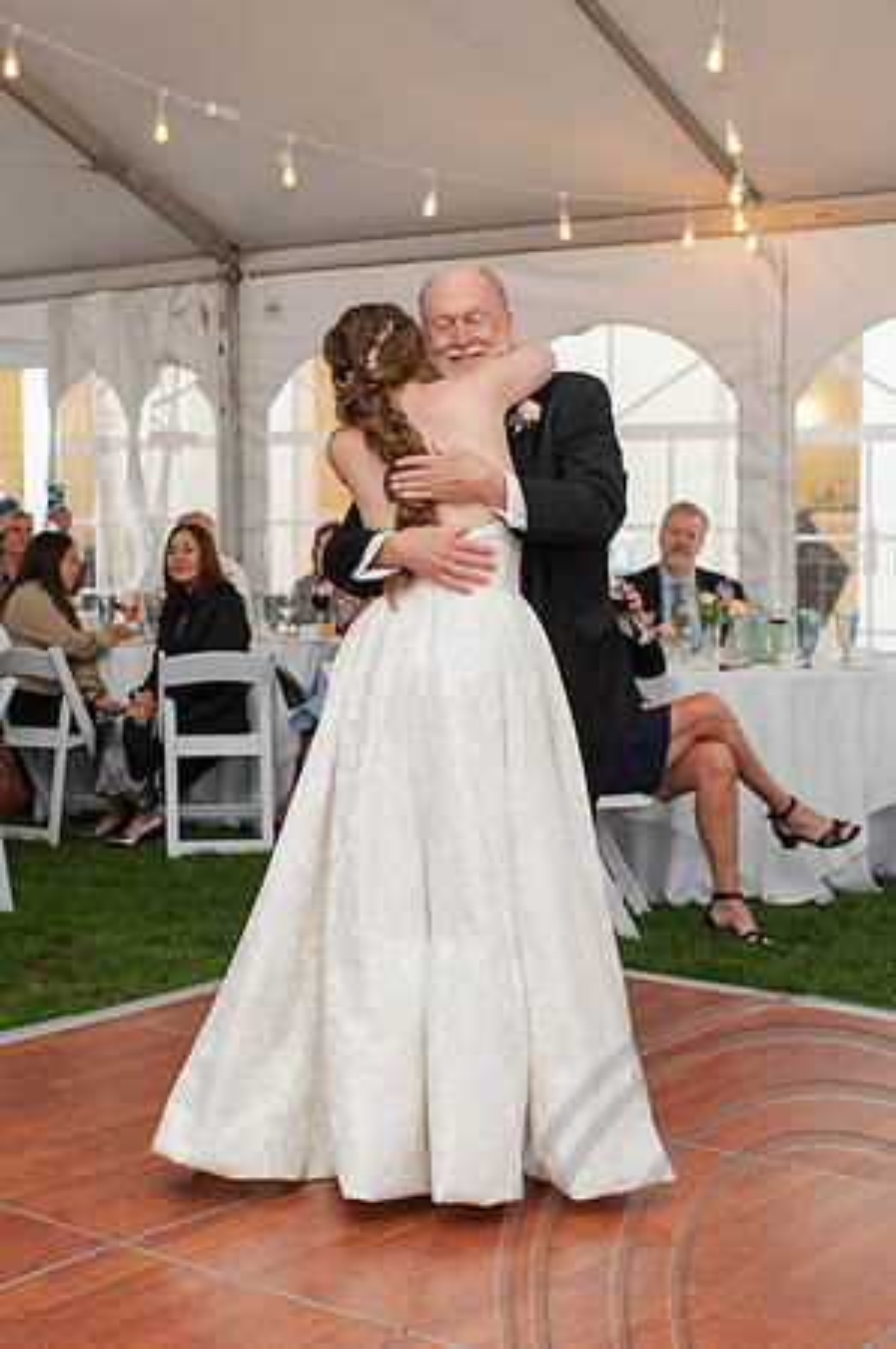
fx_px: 2217
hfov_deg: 22.7
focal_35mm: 59
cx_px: 257
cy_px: 760
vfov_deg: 33.8
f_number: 3.2
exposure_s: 1/200
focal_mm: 35
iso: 800
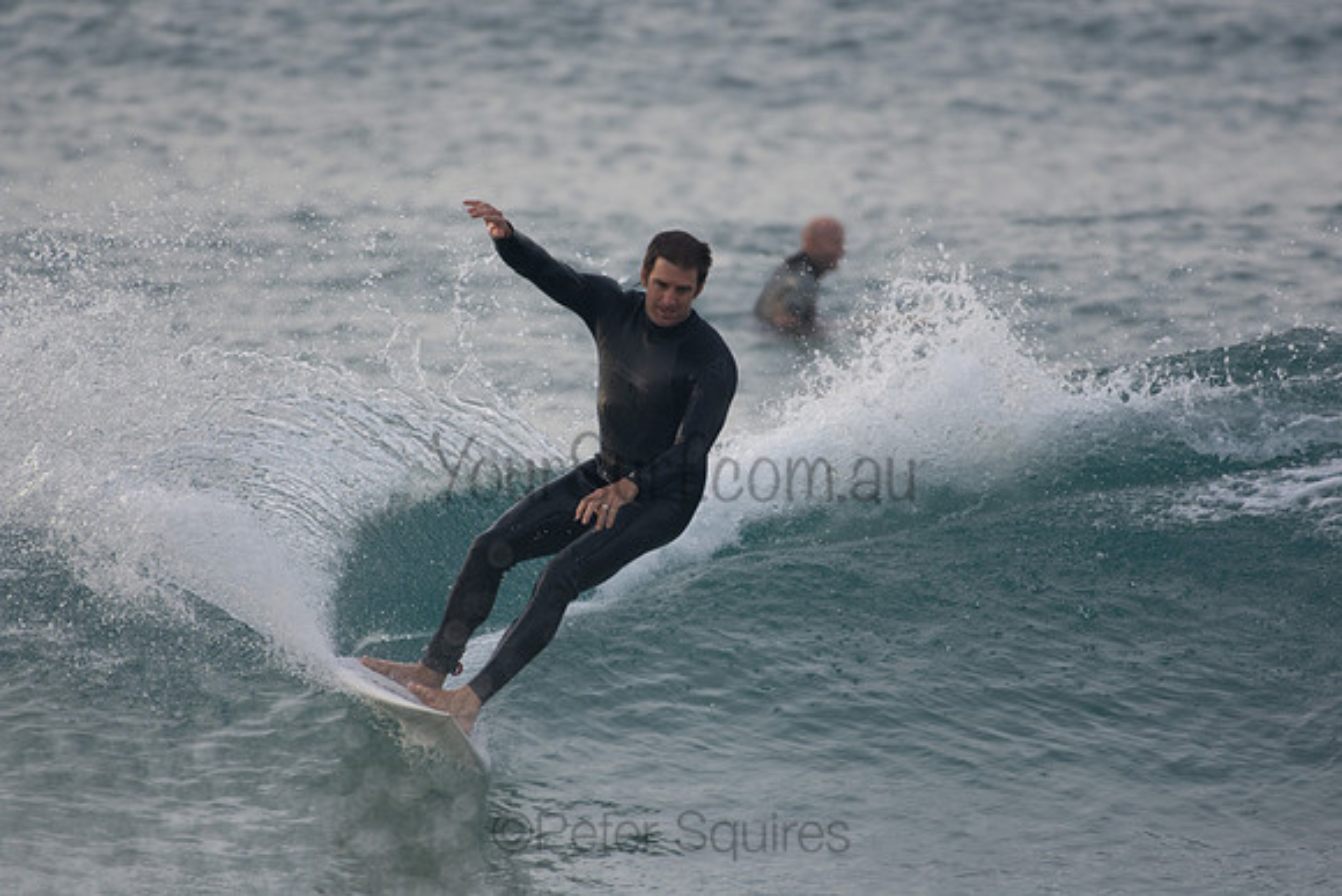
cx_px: 671
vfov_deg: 1.8
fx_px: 27964
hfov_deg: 2.7
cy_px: 448
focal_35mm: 750
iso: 800
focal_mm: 500
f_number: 5.6
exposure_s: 1/2000
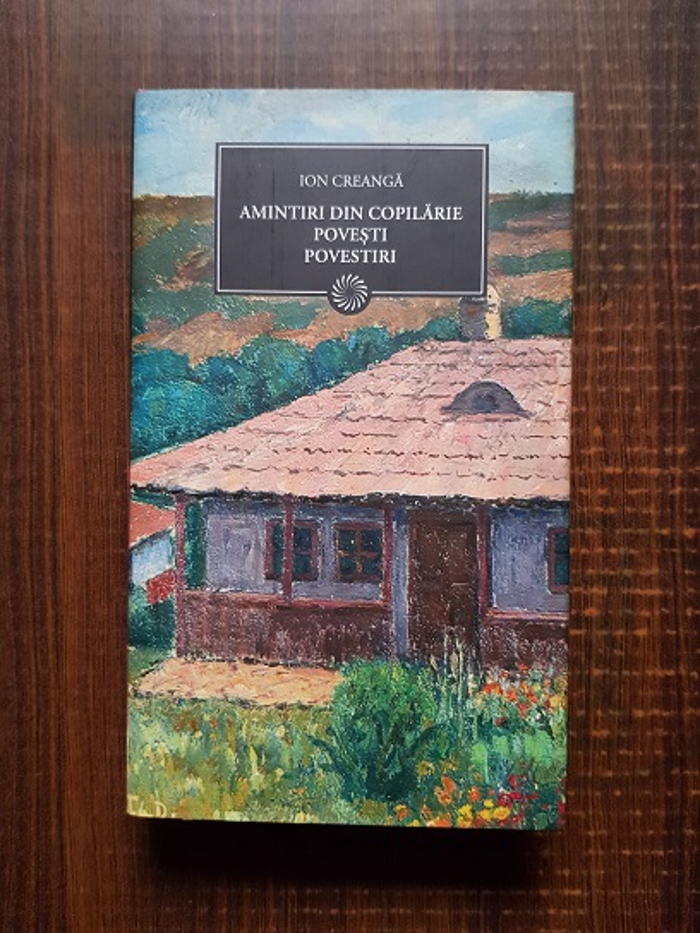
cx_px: 350
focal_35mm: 26
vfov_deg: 67.3
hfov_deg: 53.1
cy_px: 466
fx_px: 701
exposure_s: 1/50
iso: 500
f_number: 1.7
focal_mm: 4.3
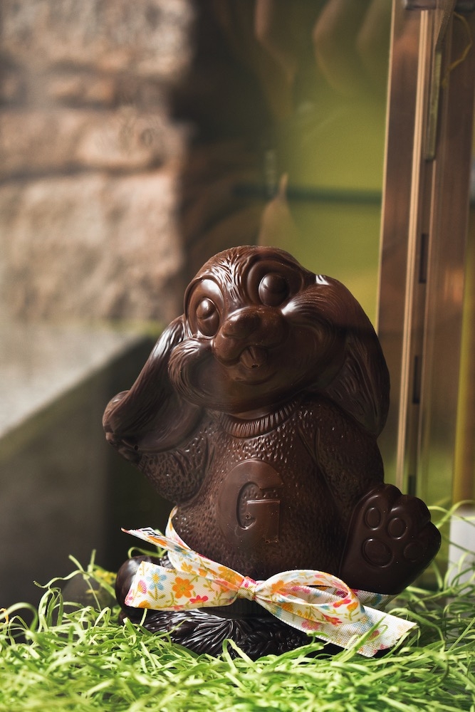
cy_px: 356
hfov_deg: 16.6
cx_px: 238
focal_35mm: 82
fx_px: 1632
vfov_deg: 24.6
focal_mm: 55
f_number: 5.6
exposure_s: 1/80
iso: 800
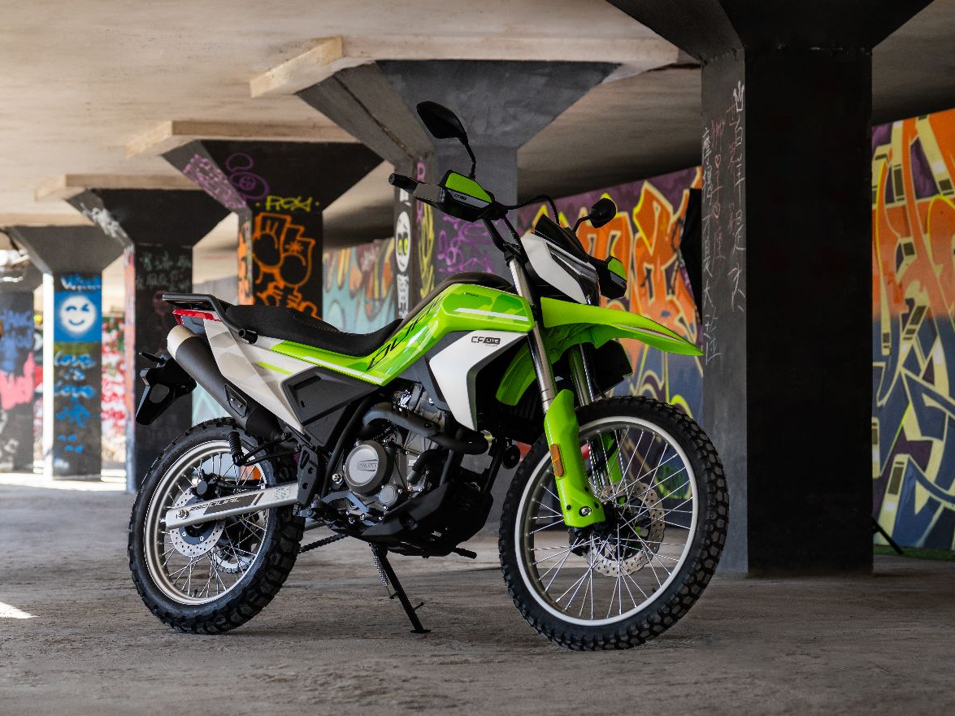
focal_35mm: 110
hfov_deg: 17.8
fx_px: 3034
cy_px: 340
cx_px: 297
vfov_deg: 13.5
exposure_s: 1/200
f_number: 4
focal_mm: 70
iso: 200
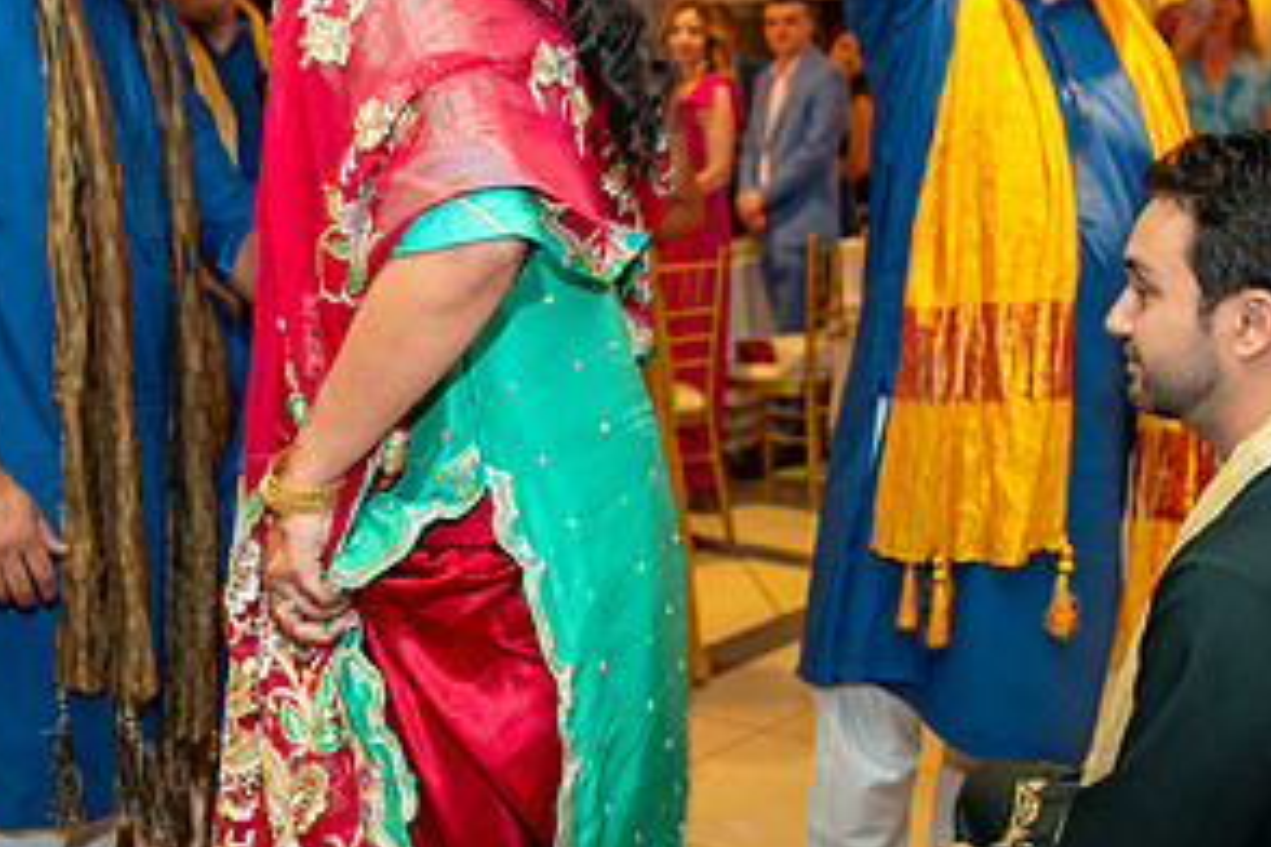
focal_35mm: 50
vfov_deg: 26.7
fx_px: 1765
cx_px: 419
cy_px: 229
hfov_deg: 39.1
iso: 1000
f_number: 2.8
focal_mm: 24
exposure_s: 1/60
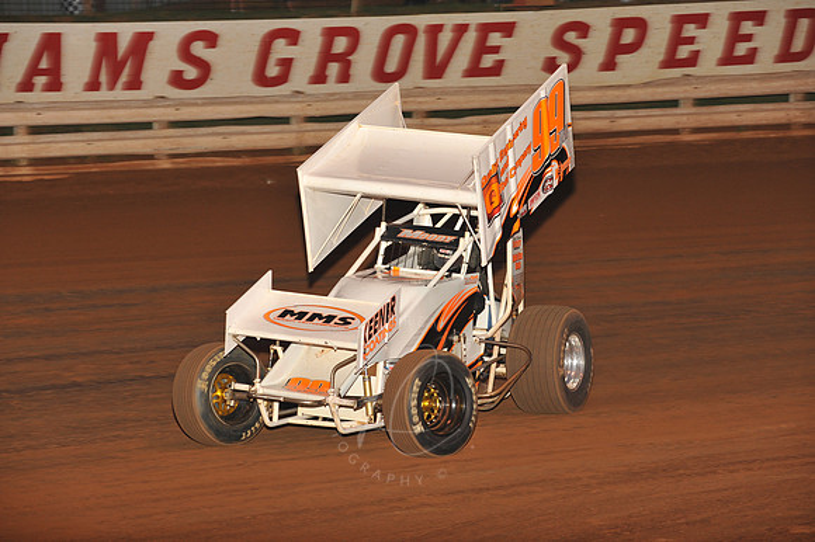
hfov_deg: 17.1
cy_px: 271
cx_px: 408
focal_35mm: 120
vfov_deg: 11.4
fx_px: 2715
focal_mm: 120
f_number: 6.3
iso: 1000
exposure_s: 1/320
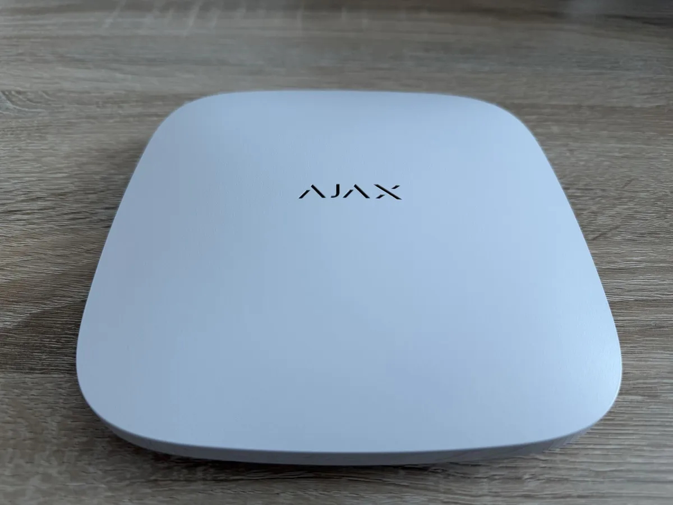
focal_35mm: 24
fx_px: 467
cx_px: 336
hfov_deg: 71.6
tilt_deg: -49.3
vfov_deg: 56.8
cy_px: 252
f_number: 1.78
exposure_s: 1/121
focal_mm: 6.76
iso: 64
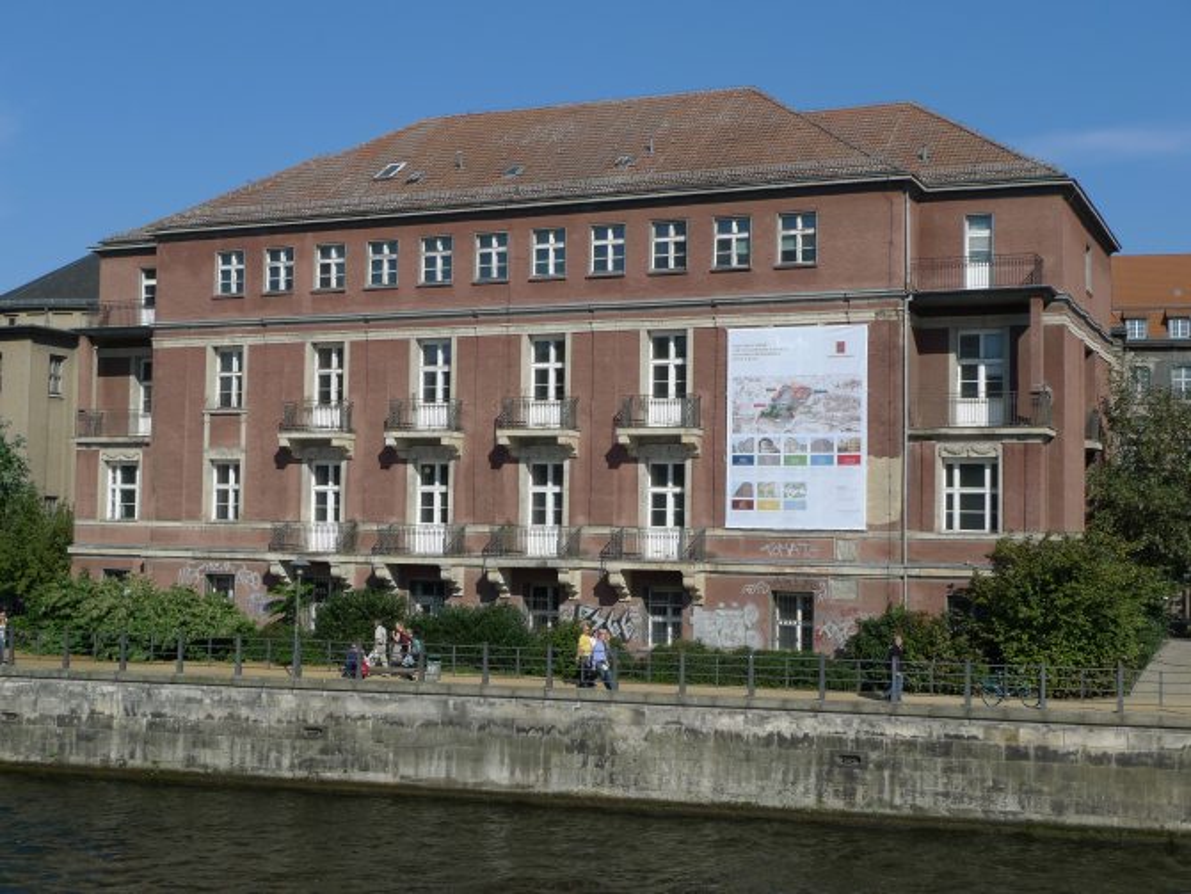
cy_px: 447
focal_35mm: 48
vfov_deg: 30.3
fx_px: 1652
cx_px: 596
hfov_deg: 39.6
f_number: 4.5
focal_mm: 10.2
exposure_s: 1/1000
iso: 80
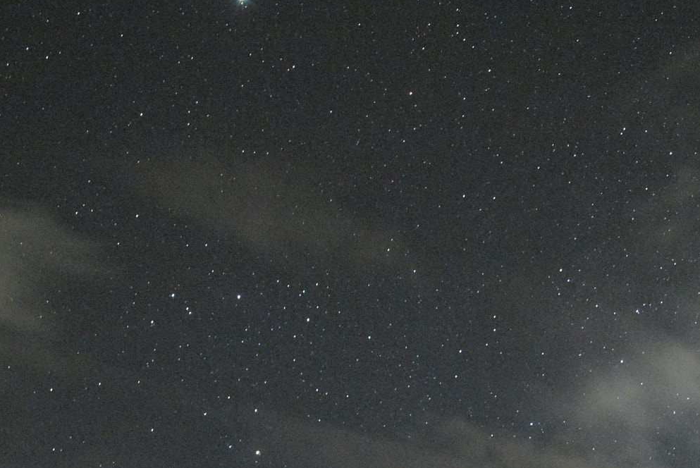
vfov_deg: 23.4
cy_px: 269
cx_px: 552
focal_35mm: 58
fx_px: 1129
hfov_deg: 33.5
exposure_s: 20
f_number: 7.1
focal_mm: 24
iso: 12800
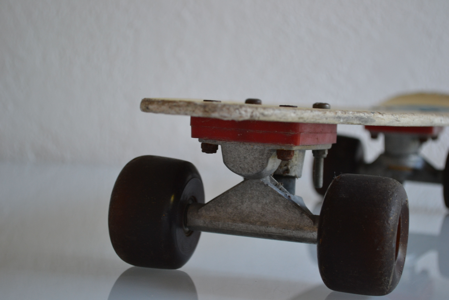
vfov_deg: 16.6
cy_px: 150
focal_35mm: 82
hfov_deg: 24.6
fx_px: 1029
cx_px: 224
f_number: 5.6
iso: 500
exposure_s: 1/15
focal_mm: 55
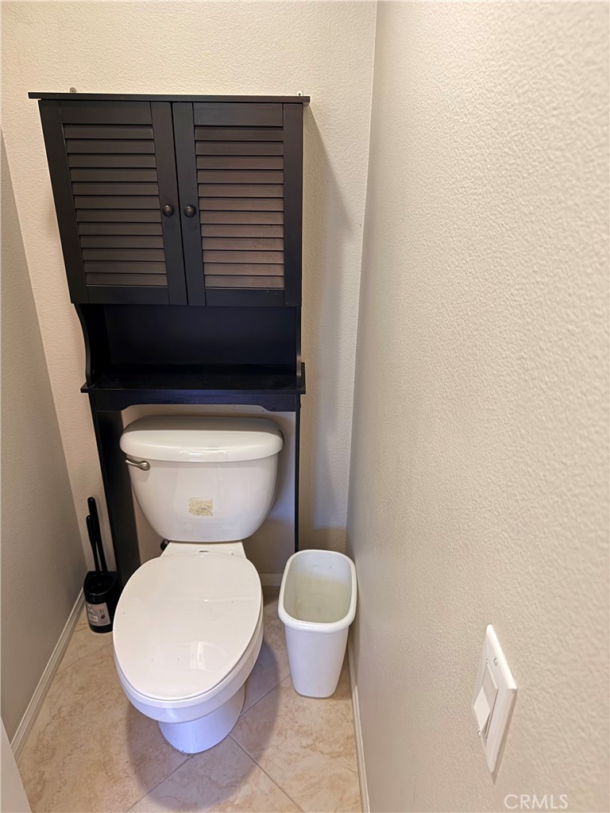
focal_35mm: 24
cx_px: 305
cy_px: 406
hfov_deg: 56.8
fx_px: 564
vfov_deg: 71.6
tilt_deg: -25.6
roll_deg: -1.5
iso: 400
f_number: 1.78
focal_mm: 6.76
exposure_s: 1/60
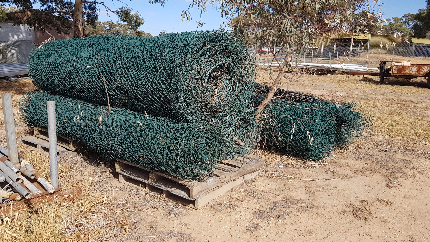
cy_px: 105
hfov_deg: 66.1
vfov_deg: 40.1
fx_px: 331
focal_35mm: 29
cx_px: 213
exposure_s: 1/1836
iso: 40
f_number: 1.7
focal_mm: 4.2
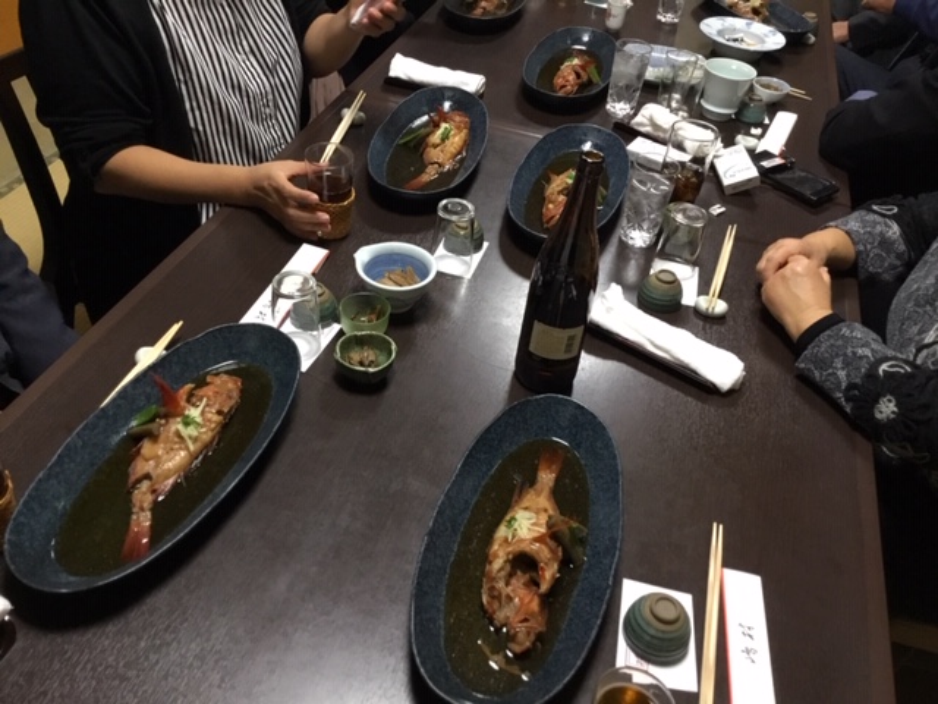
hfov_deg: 58.4
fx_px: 840
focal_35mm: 31
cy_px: 352
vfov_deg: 45.4
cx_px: 469
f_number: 2.4
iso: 200
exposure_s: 1/24
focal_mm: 3.3
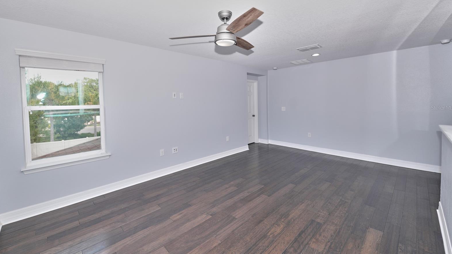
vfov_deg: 70.1
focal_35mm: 15
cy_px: 108
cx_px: 225
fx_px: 180
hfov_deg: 103.0
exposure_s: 1/200
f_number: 4
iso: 160
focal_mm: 14
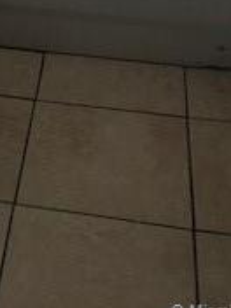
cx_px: -70
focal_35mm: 102
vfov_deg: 16.4
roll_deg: +0.5
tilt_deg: -13.8
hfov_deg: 13.9
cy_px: -236
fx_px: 908
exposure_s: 1/30
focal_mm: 4
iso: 25
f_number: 1.8
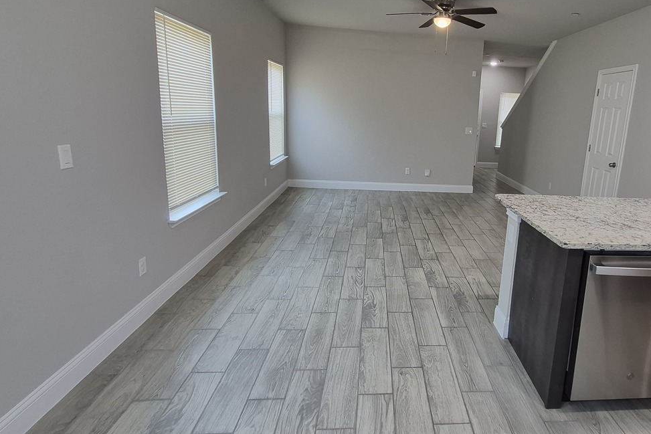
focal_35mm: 20
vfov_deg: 61.6
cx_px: 418
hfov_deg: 81.9
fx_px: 362
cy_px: 181
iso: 125
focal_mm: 1.74
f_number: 2.2
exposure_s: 1/60
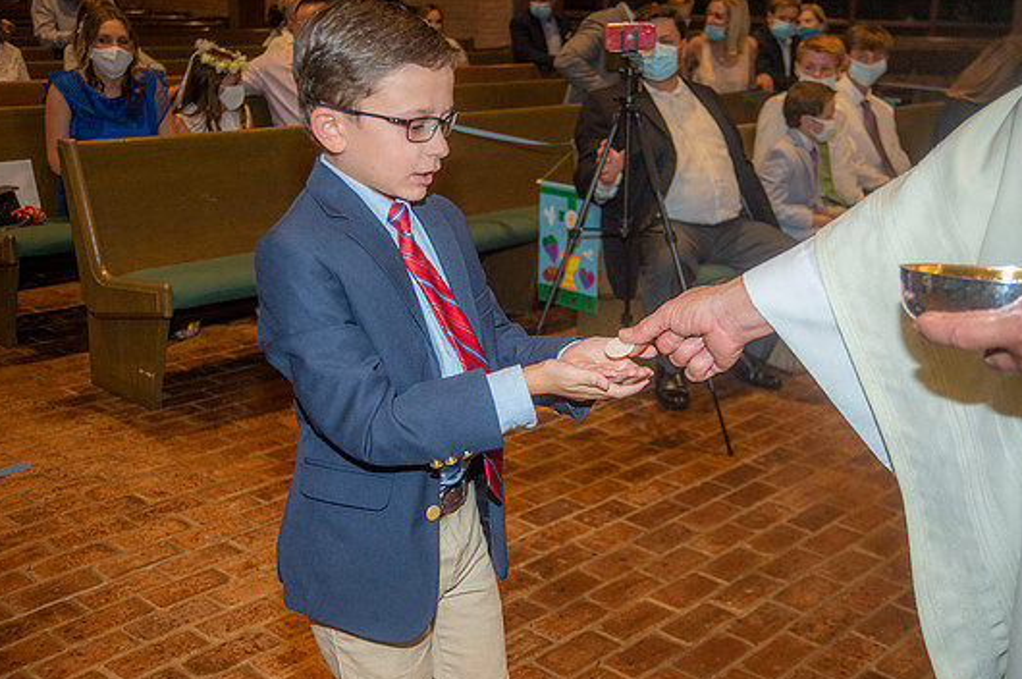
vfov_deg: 29.2
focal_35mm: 46
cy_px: 320
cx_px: 532
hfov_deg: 42.8
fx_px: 1304
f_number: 5.6
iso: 1600
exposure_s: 1/200
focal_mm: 42
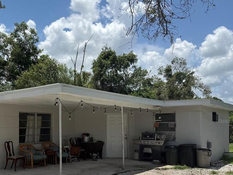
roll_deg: +0.3
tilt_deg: +1.1
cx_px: 51
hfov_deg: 45.7
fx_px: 263
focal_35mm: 39
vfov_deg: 36.3
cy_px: 121
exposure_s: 1/6173
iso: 80
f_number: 1.78
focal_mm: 6.76
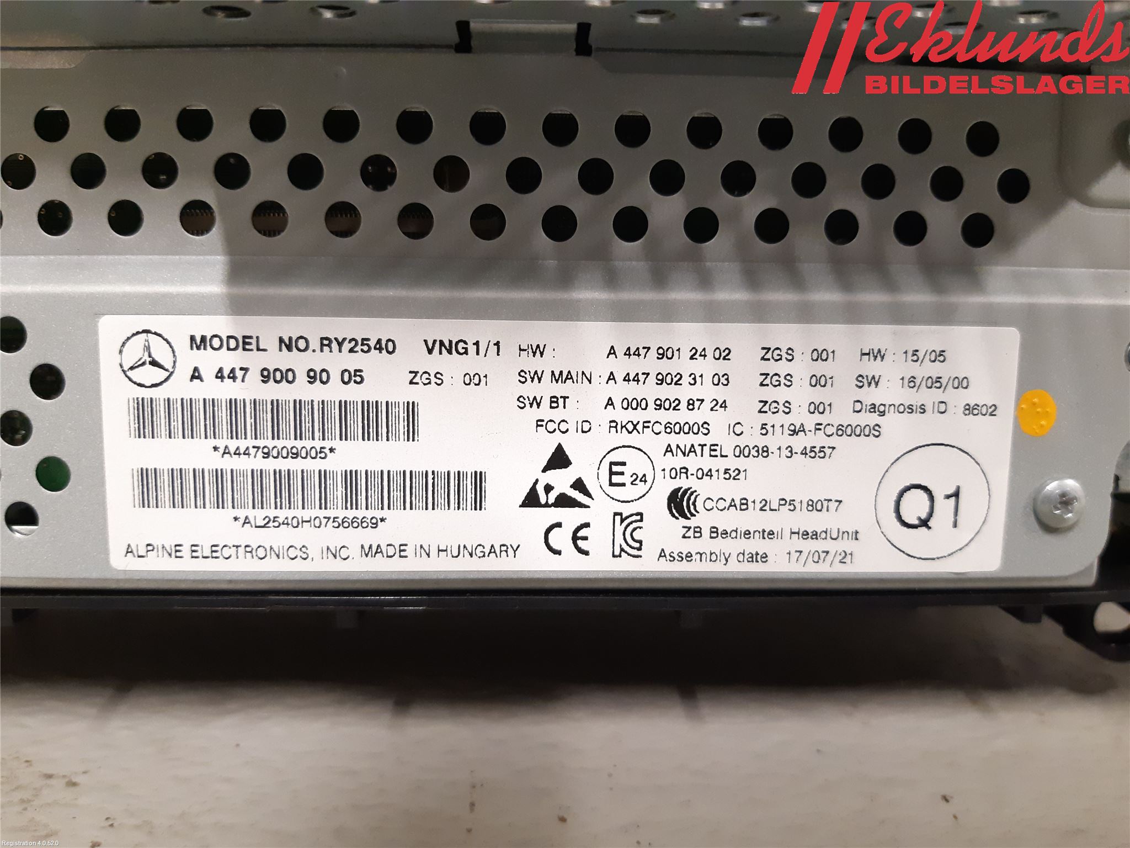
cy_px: 424
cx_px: 565
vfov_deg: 53.1
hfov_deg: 67.3
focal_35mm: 26
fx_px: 849
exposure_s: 1/33
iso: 250
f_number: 1.7
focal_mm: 3.93
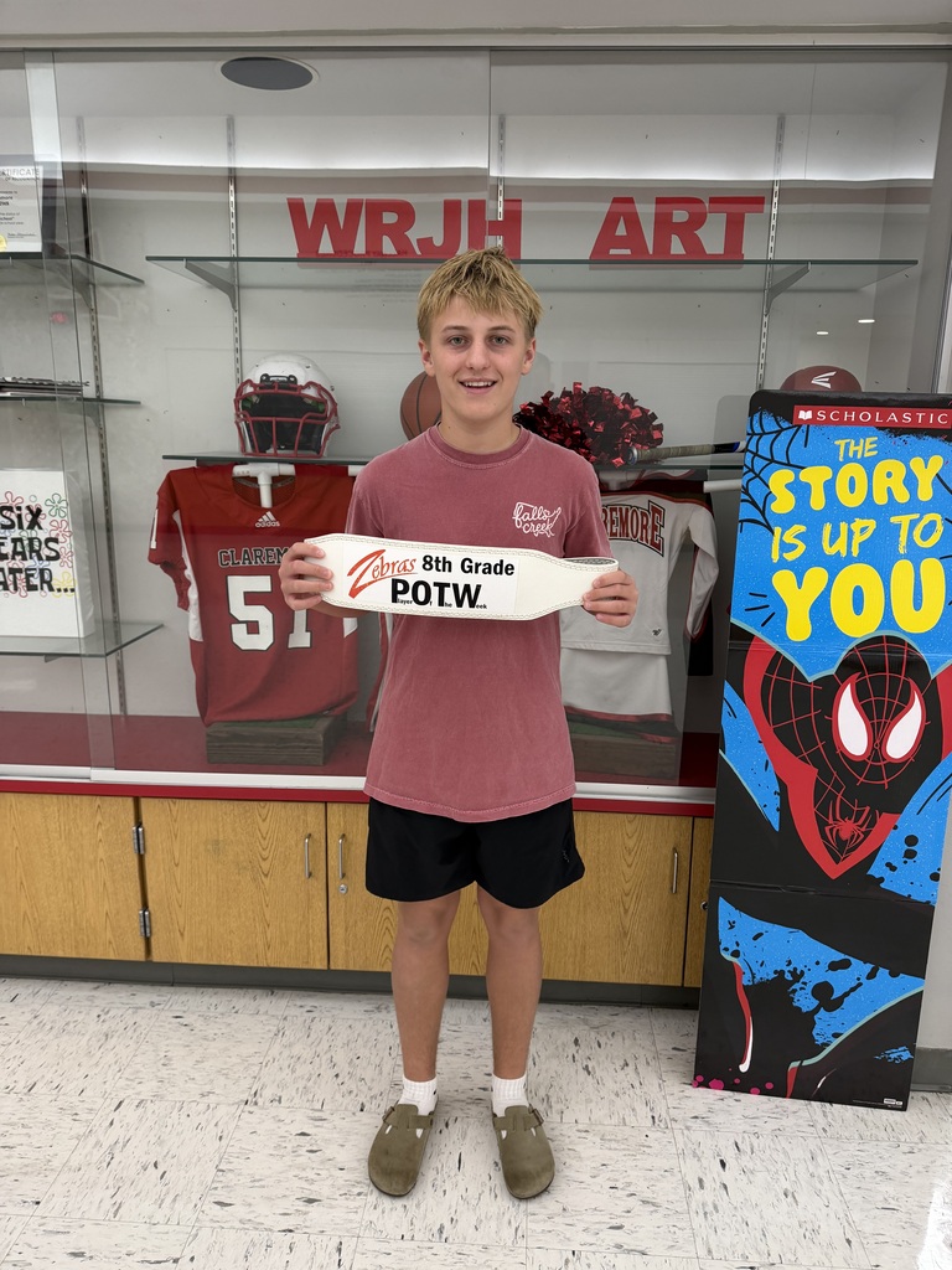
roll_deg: -1.3
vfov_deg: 71.6
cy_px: 635
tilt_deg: -13.2
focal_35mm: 24
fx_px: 880
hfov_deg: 56.8
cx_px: 476
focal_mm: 6.76
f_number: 1.78
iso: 160
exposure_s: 1/60
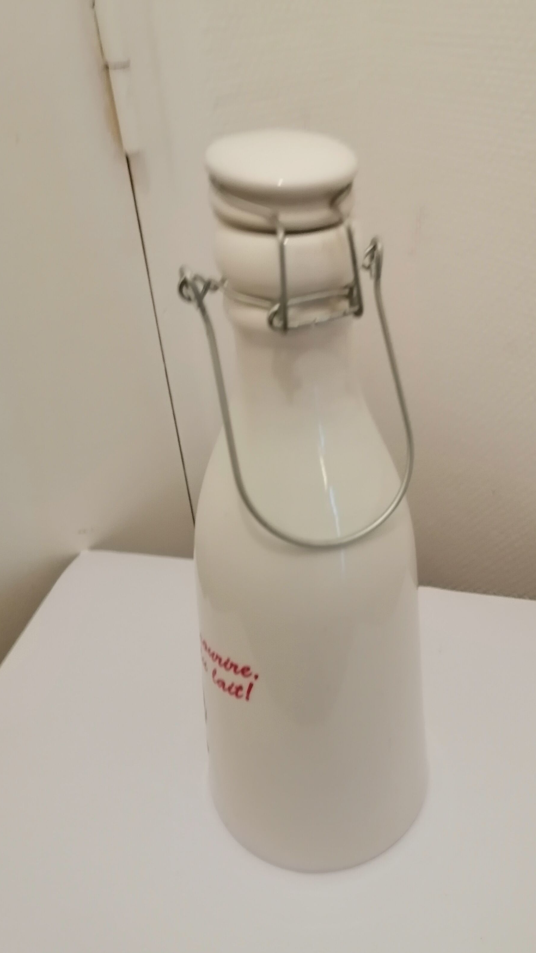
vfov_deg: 66.1
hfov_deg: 40.0
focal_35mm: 29
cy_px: 483
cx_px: 326
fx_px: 733
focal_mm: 3.96
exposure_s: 1/33.3
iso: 250
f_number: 1.8
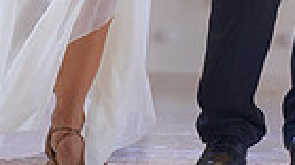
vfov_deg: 1.4
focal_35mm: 891
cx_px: 209
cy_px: -286
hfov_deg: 2.4
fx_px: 6966
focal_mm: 136
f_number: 2
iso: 800
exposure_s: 1/500
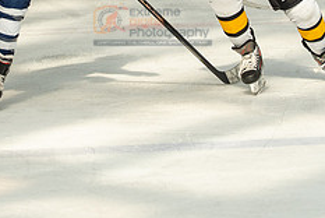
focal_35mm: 559
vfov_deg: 2.5
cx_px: 153
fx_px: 5053
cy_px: 24
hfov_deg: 3.7
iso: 800
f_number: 3.5
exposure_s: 1/1600
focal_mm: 150
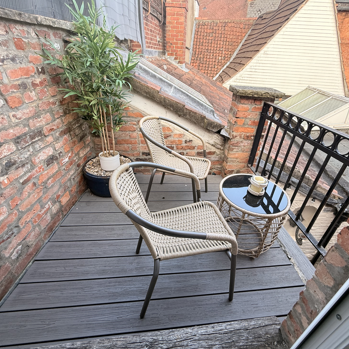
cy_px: 170
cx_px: 188
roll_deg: -3.9
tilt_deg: -30.1
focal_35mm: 17
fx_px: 194
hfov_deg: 83.8
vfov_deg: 84.0
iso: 64
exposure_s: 1/99
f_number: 2.2
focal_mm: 2.22
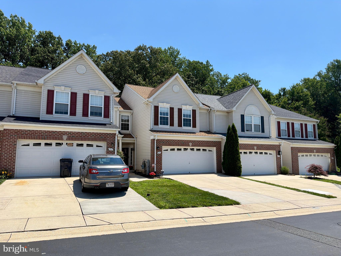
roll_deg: +0.1
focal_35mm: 24
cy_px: 128
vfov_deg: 56.8
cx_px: 170
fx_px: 236
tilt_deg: +6.8
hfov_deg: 71.6
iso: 80
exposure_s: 1/6173
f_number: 1.78
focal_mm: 6.76
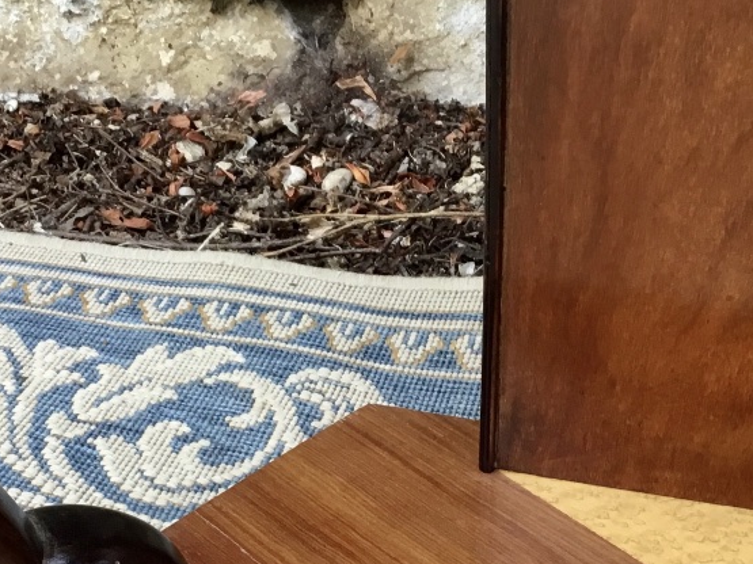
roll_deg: -1.5
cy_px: 457
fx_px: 1457
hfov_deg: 29.0
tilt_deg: -34.9
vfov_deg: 21.6
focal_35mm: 67
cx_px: 374
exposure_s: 1/33
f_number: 2.4
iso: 80
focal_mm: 3.3
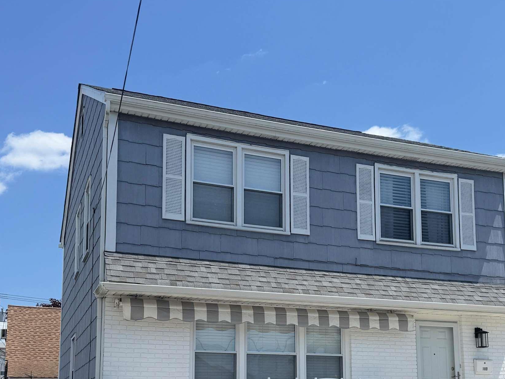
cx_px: 305
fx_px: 657
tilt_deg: +8.4
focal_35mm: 45
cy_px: 317
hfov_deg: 41.9
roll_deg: +2.6
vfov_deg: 31.2
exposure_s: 1/7353
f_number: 1.78
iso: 80
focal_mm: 6.76
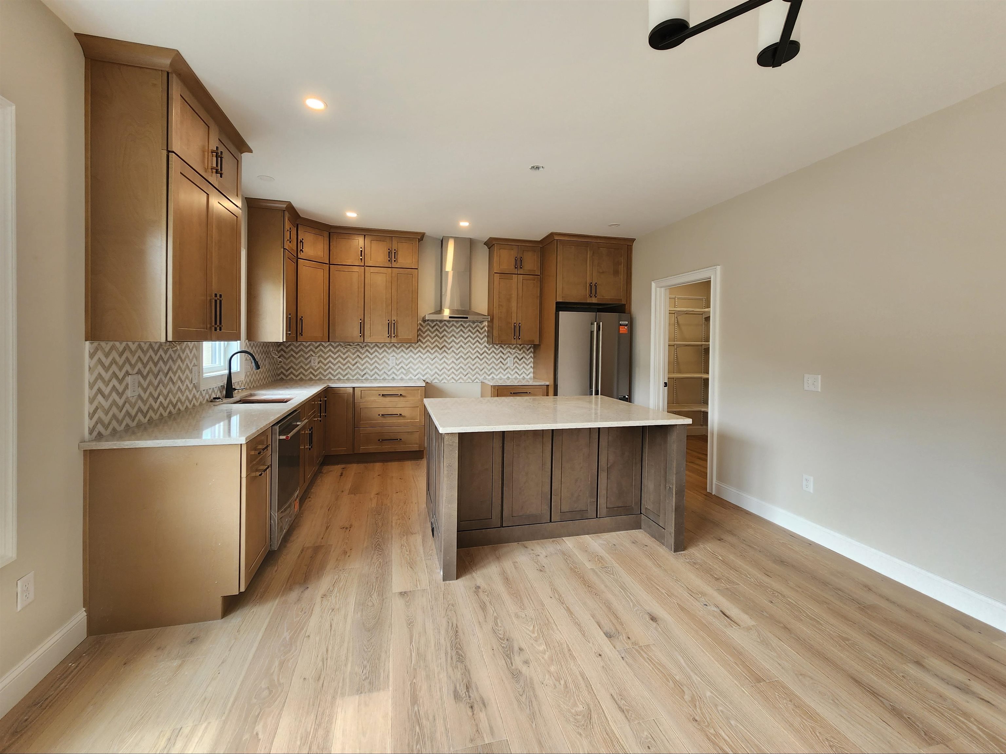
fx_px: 378
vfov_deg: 89.9
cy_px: 377
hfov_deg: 106.2
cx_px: 503
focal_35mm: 13
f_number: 2.2
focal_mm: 2.2
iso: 64
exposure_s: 1/60.2
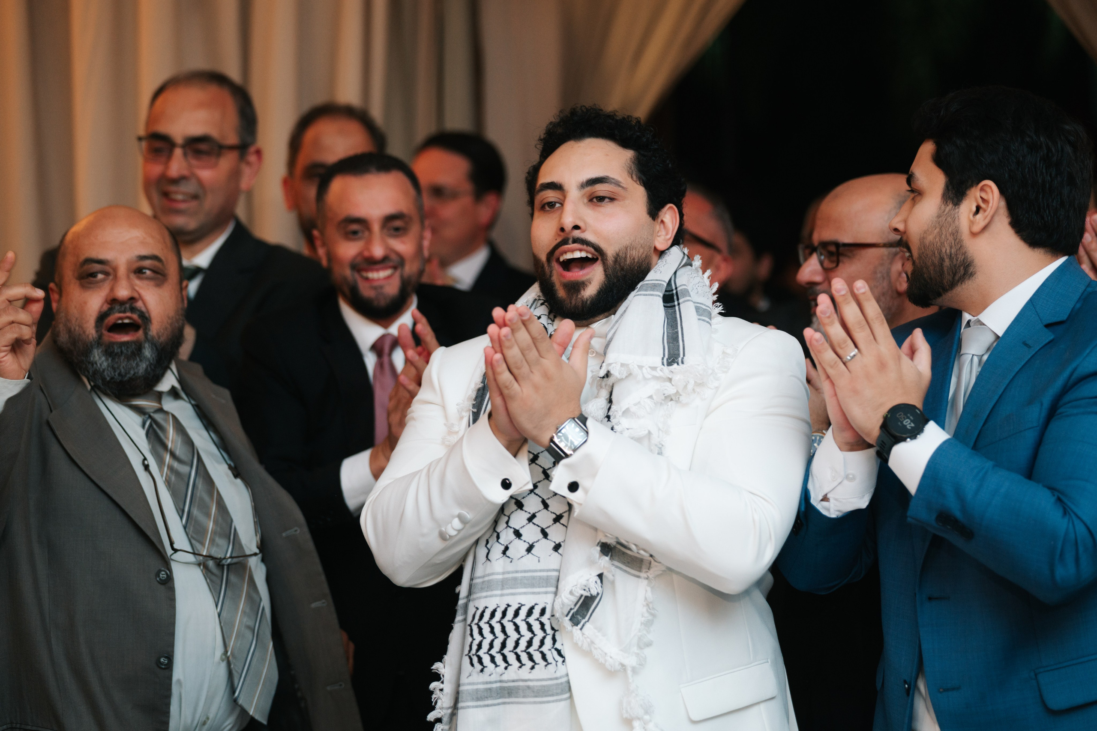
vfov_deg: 16.0
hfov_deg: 23.8
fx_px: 2600
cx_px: 548
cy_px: 366
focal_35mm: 85
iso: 640
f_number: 2.7
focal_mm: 84
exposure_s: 1/200
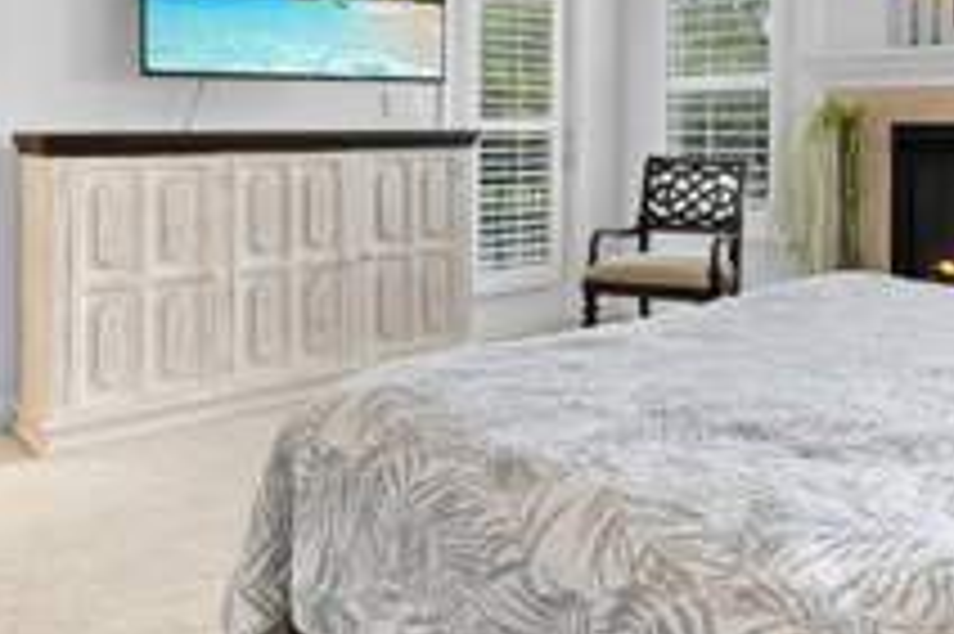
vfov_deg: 37.8
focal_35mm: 34
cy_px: 151
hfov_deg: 53.6
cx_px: 702
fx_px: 900
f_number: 11
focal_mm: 10
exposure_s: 1/1.6
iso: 320
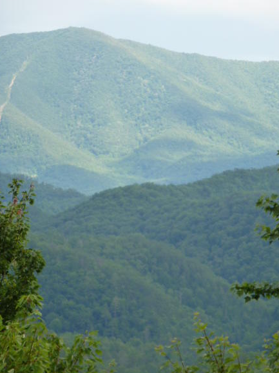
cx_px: 151
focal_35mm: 257
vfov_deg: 7.7
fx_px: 2764
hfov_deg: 5.8
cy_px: 196
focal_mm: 41.5
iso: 160
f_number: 5.6
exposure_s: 1/100
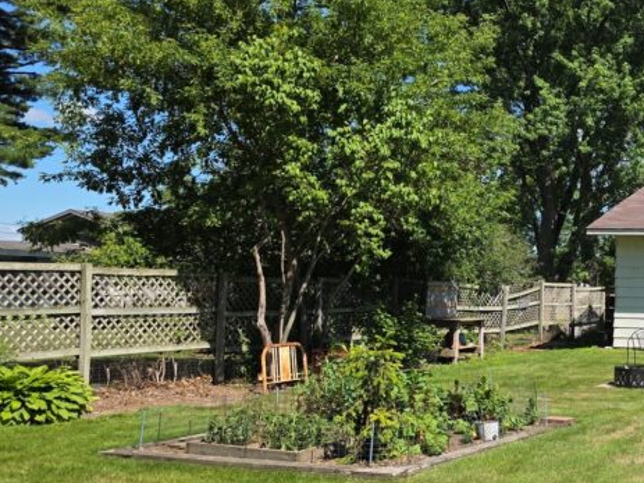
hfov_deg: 31.8
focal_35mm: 53
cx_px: 718
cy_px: 287
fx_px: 986
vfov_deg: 27.5
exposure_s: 1/4766
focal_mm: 6.3
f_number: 1.7
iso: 80
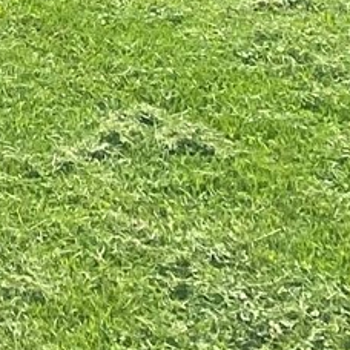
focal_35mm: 206
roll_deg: +2.0
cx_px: -530
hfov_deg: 7.8
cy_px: -811
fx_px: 2356
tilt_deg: +3.5
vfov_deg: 7.2
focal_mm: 4.25
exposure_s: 1/1898
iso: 32
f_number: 1.8
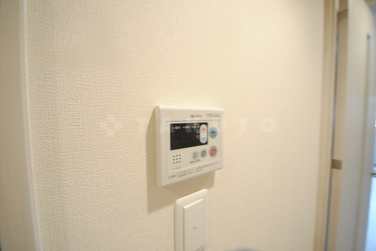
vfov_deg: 90.1
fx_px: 125
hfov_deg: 112.6
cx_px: 188
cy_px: 126
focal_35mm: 12
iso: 800
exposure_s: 1/30
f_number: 4.5
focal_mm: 8
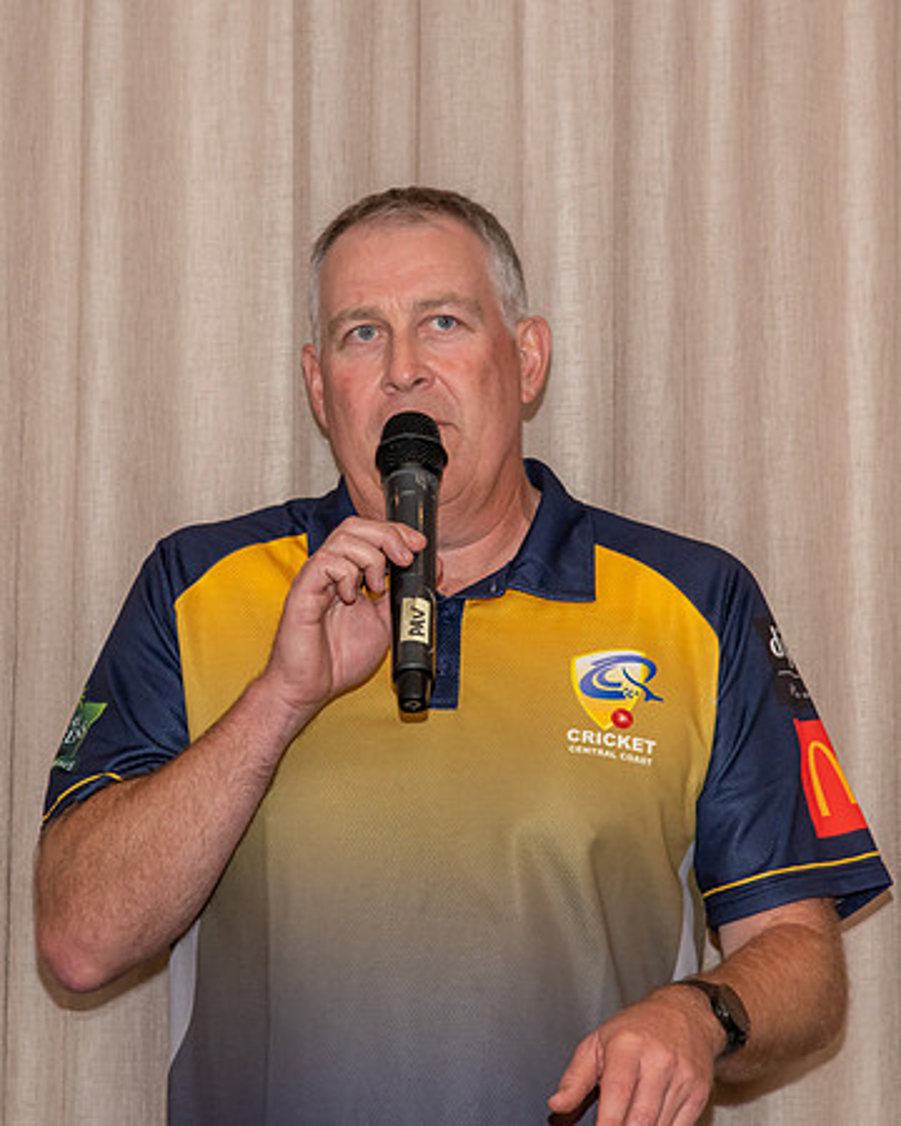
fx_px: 6144
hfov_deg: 8.4
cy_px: 512
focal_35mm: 184
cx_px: 446
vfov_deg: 10.5
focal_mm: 120
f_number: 5.6
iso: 800
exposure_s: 1/60
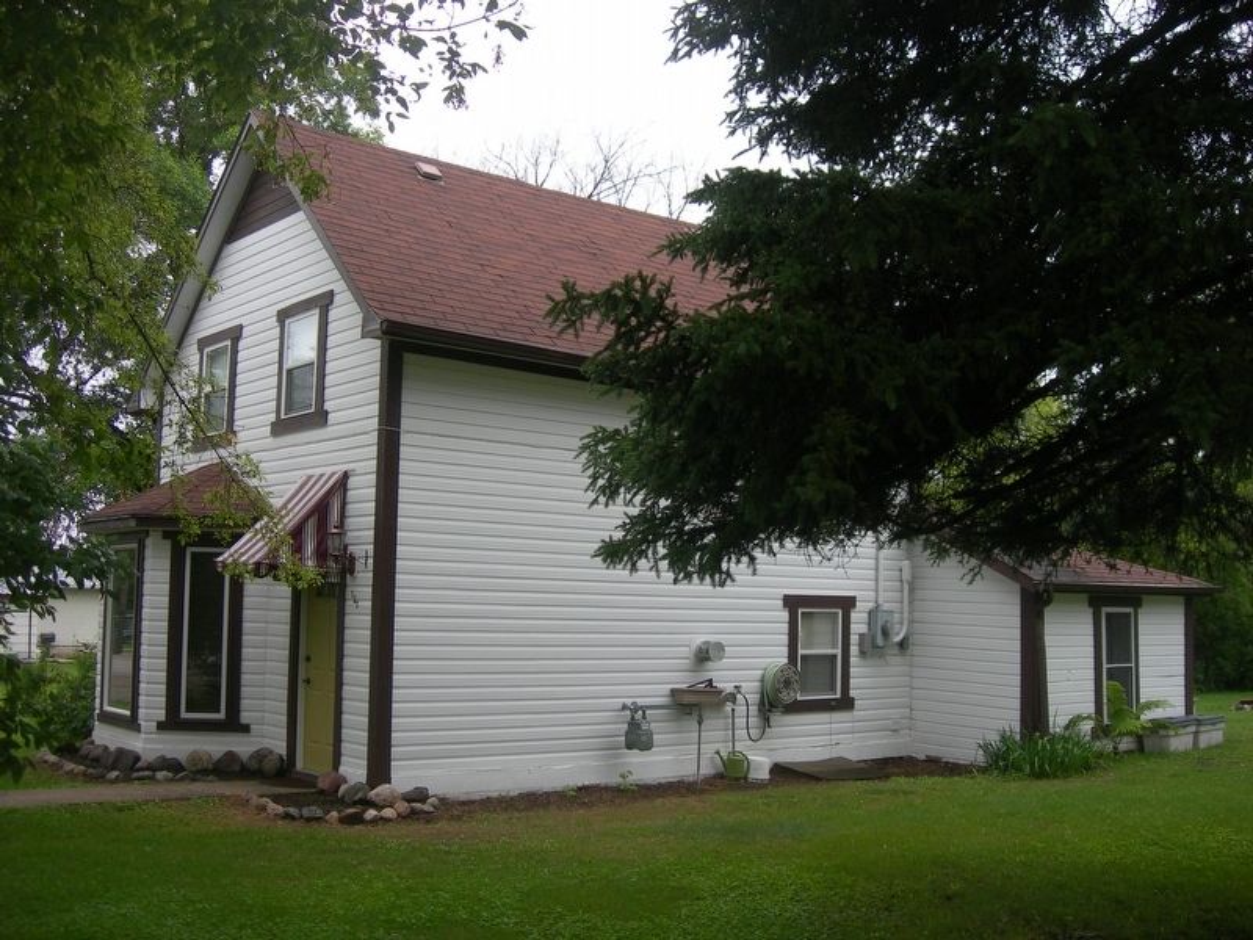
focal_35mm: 38
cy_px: 470
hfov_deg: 49.0
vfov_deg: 37.7
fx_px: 1375
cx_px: 626
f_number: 2.8
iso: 50
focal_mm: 7.8
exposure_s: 1/190
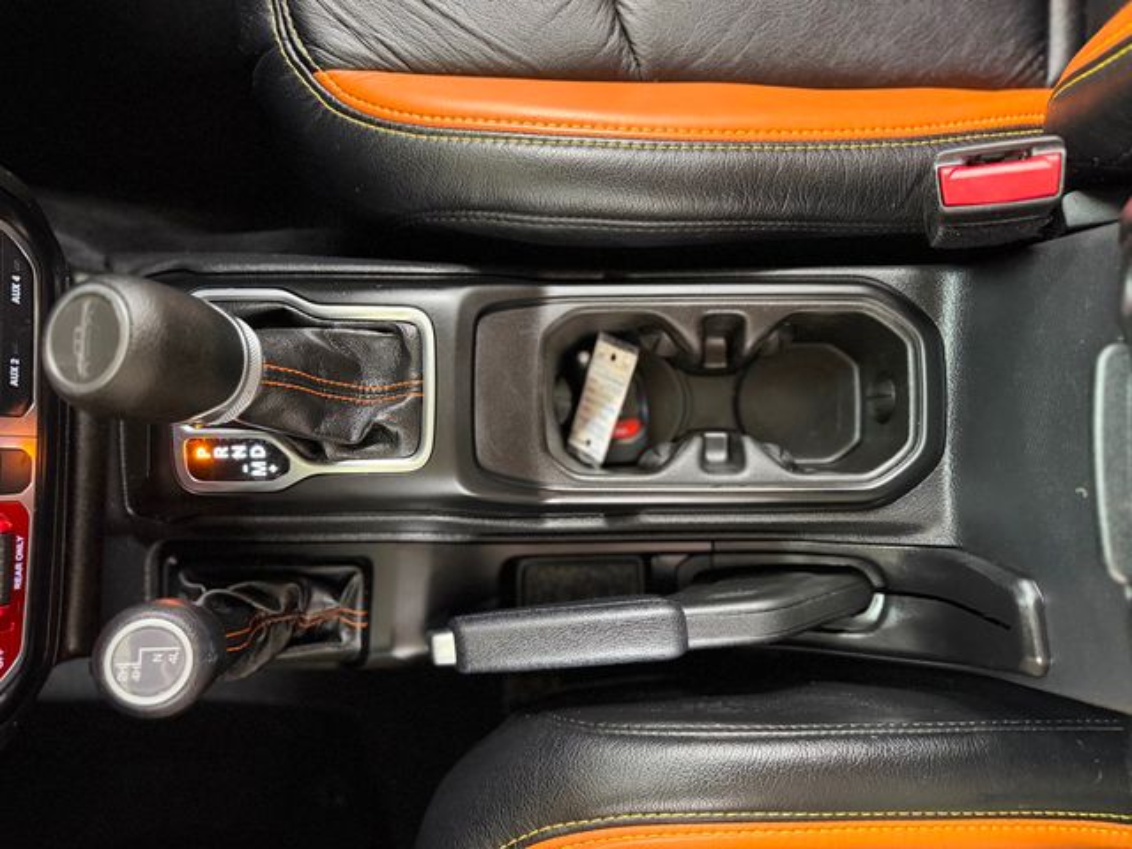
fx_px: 785
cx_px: 566
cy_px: 424
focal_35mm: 24
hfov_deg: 71.6
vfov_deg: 56.8
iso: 800
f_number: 1.78
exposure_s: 1/30
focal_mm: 6.76
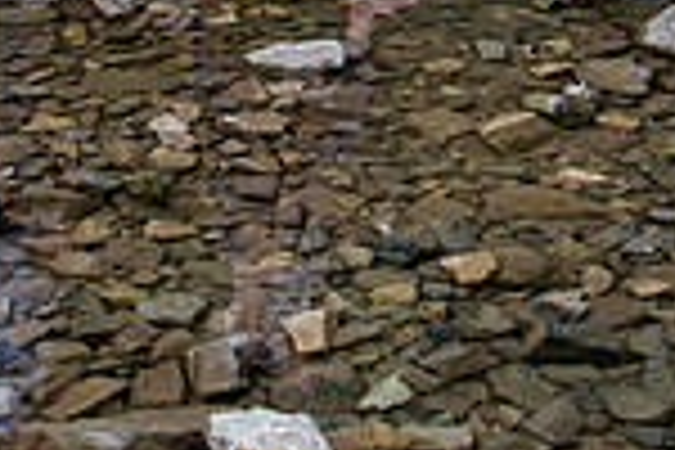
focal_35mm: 93
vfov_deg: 13.3
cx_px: 382
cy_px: -346
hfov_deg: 21.9
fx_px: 1744
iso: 400
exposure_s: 1/160
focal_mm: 24
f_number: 5
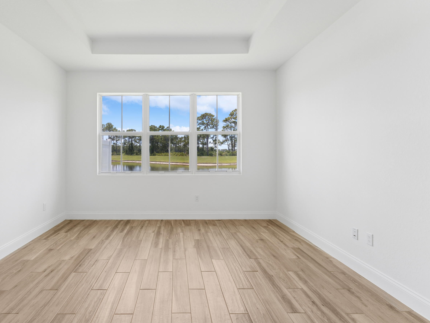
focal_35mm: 18
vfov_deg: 72.4
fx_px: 220
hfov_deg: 86.7
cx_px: 159
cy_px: 153
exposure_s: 1/30
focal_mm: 14.6
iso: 250
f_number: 8
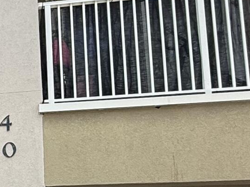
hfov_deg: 20.3
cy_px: 225
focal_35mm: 78
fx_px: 564
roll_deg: -0.9
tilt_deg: +9.3
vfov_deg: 18.0
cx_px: -154
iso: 50
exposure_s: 1/405
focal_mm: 2.22
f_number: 2.2
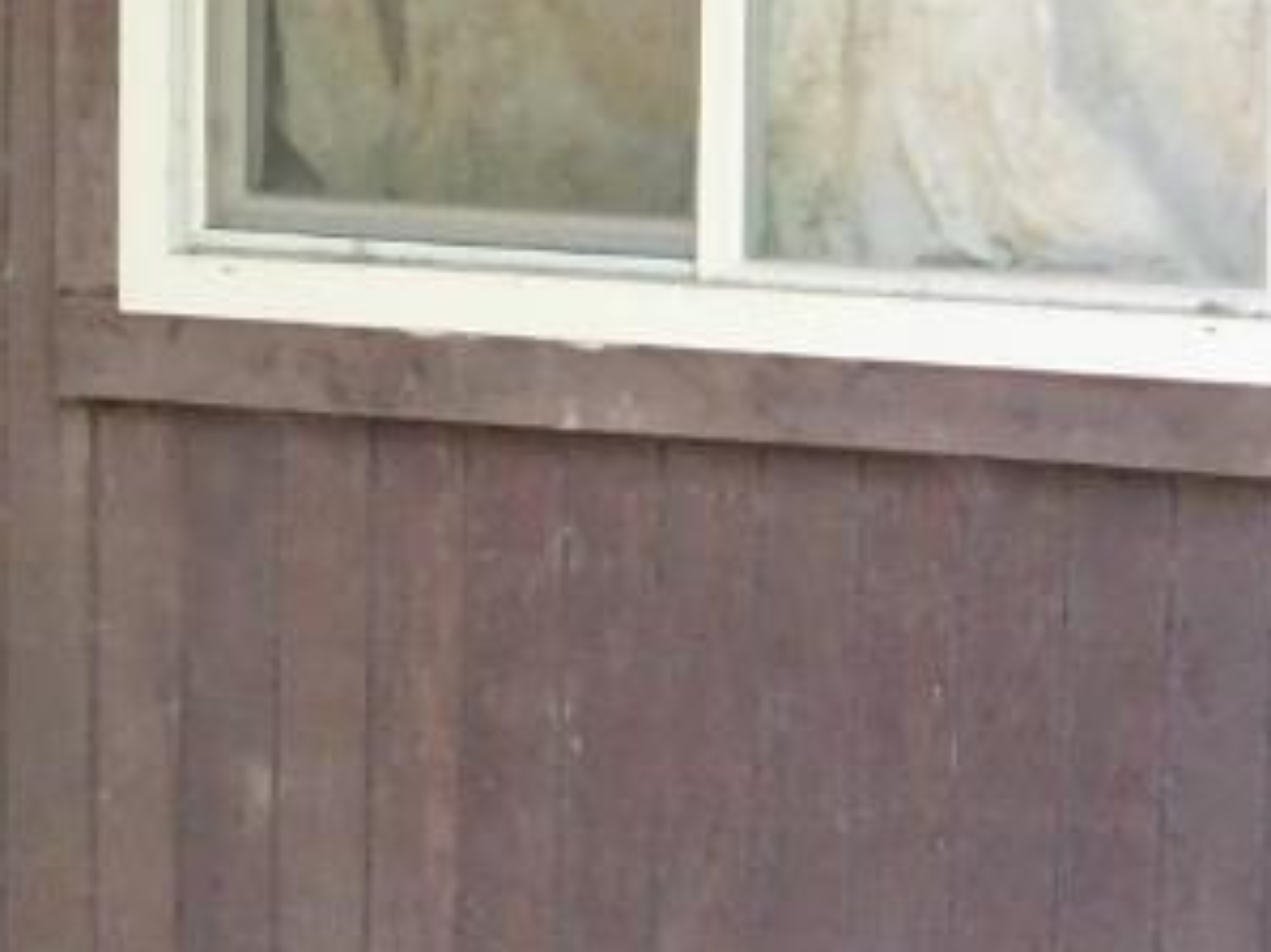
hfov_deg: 8.7
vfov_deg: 6.5
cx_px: 1105
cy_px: 1184
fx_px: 8295
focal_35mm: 226
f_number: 3.7
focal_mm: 8
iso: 400
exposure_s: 1/13
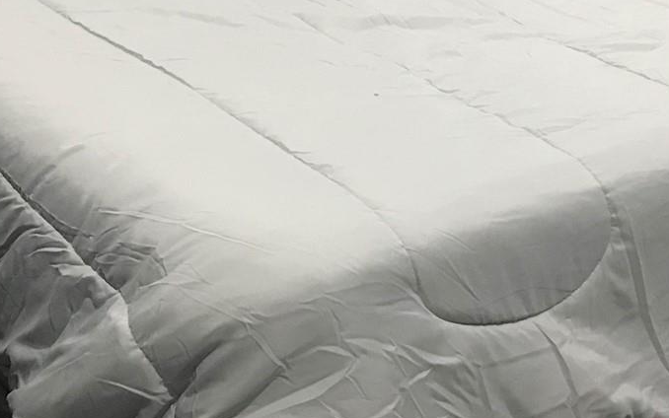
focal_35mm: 70
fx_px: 1276
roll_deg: -3.3
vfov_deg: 18.4
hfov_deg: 29.3
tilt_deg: -20.6
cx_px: 256
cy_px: 61
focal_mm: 3.99
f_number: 1.8
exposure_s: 1/15
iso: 64
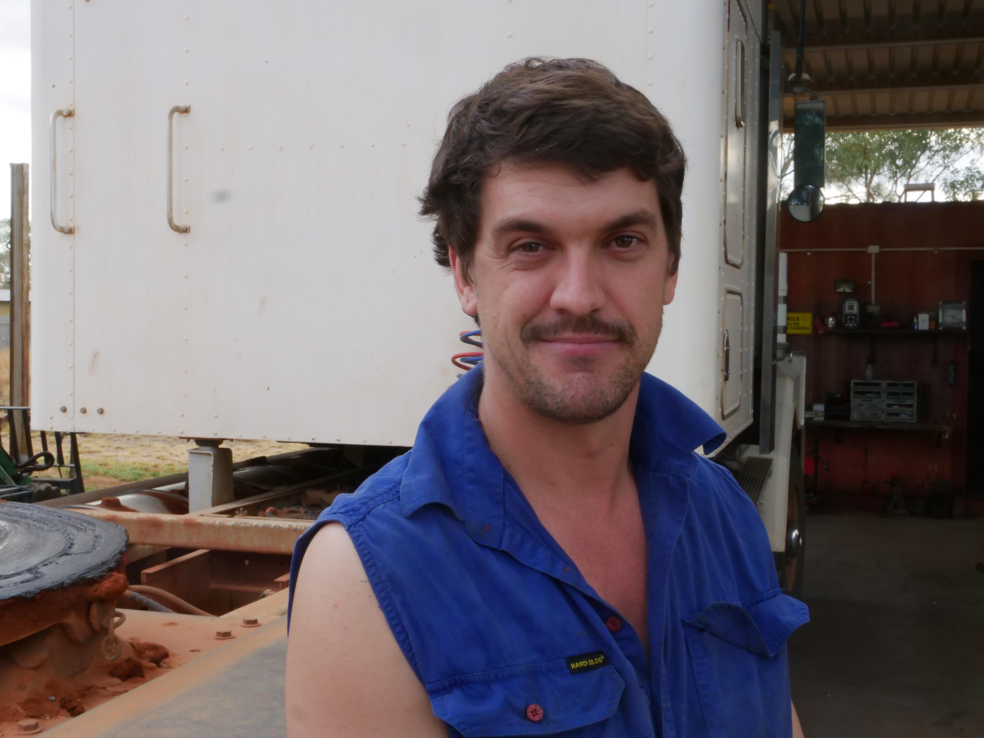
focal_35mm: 46
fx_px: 1308
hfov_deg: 41.2
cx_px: 492
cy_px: 369
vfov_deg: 31.5
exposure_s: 1/40
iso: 1600
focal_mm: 23
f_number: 22
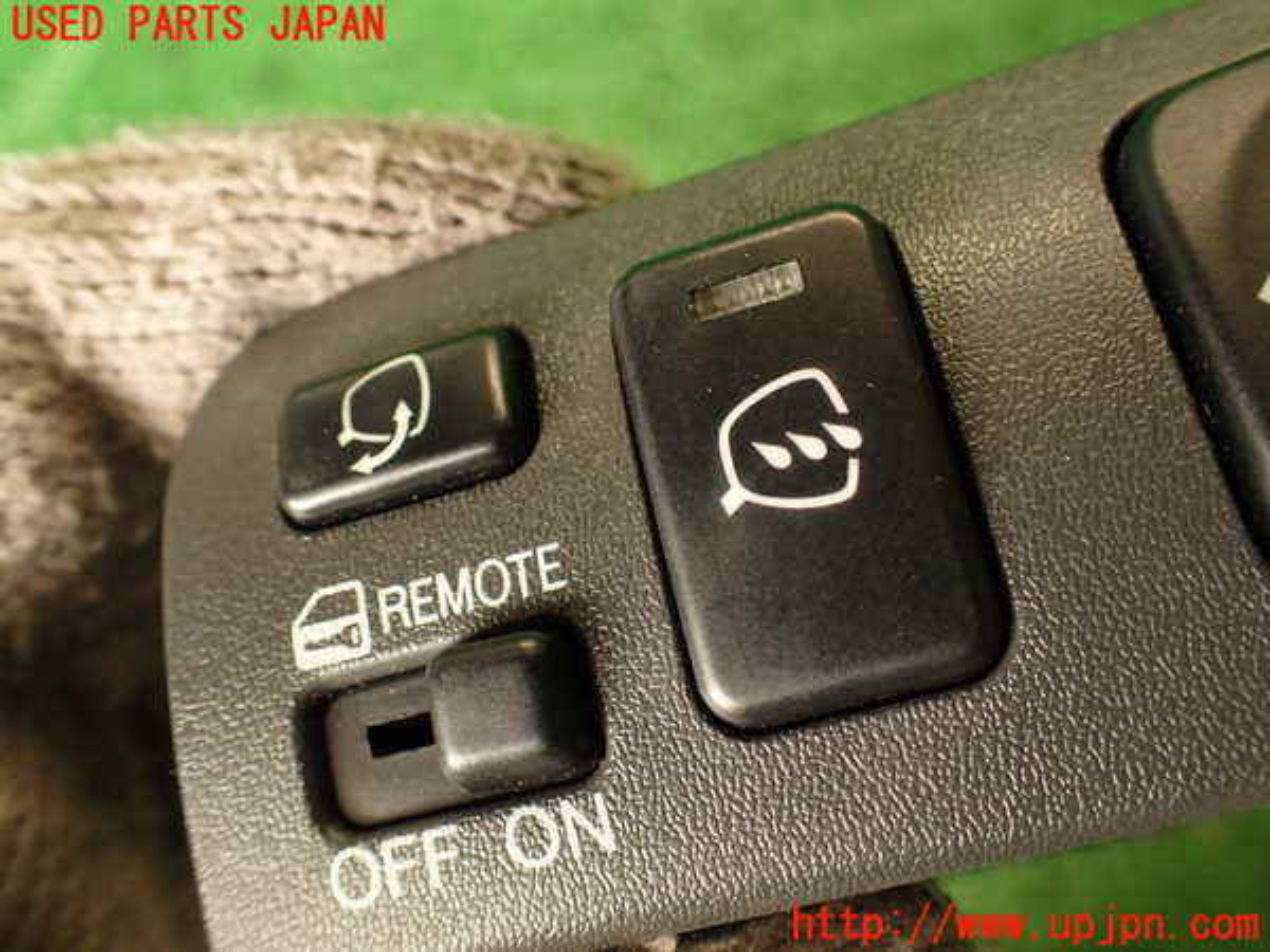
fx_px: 1101
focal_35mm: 30
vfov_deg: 46.8
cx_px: 635
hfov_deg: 60.0
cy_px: 476
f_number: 2.3
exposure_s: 1/60
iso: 200
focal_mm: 5.4
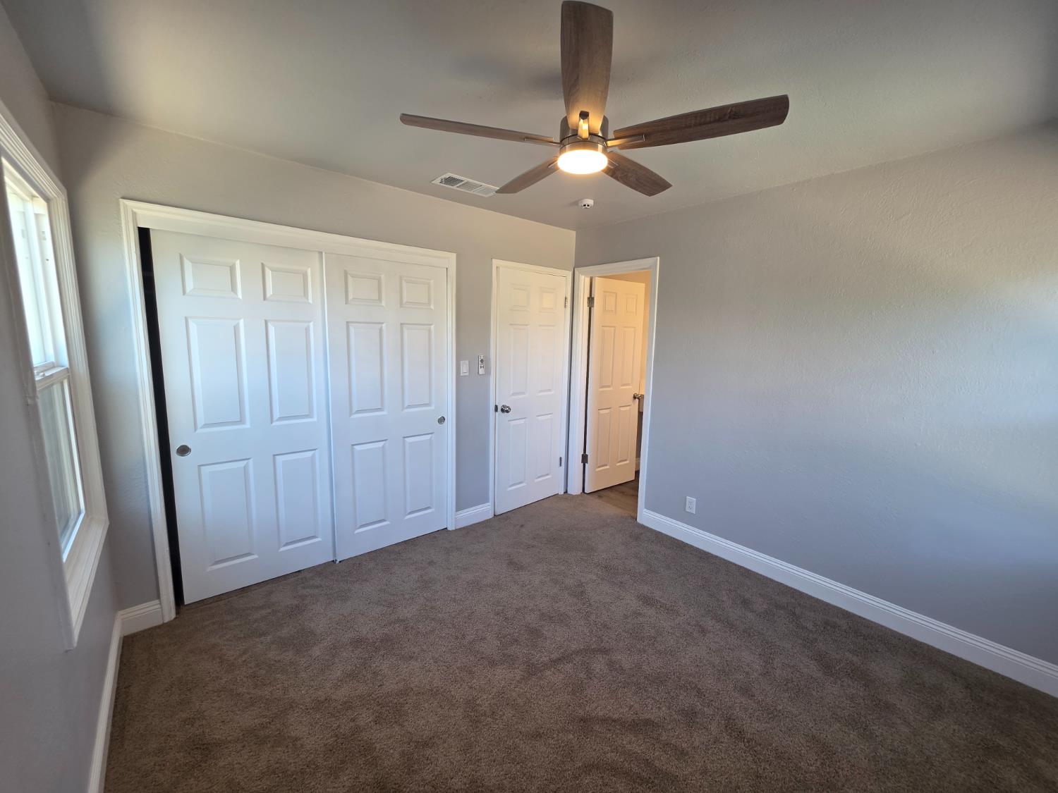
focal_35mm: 13
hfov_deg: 106.2
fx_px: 397
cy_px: 396
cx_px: 529
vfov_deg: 89.9
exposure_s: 1/120
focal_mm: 2.2
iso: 125
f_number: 1.9
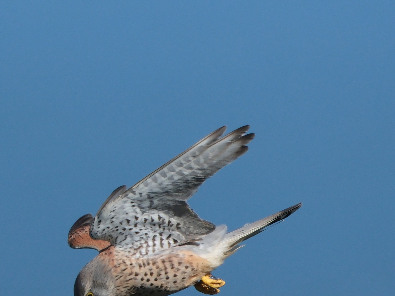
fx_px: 17160
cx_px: 171
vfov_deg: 1.0
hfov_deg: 1.3
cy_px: 216
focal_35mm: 1504
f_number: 8
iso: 500
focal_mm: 600
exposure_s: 1/1000
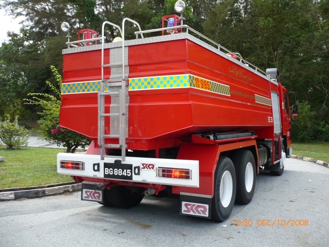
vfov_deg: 40.7
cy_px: 124
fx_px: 333
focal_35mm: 35
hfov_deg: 52.6
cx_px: 164
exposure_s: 1/250
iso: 100
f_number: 2.8
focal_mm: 5.8
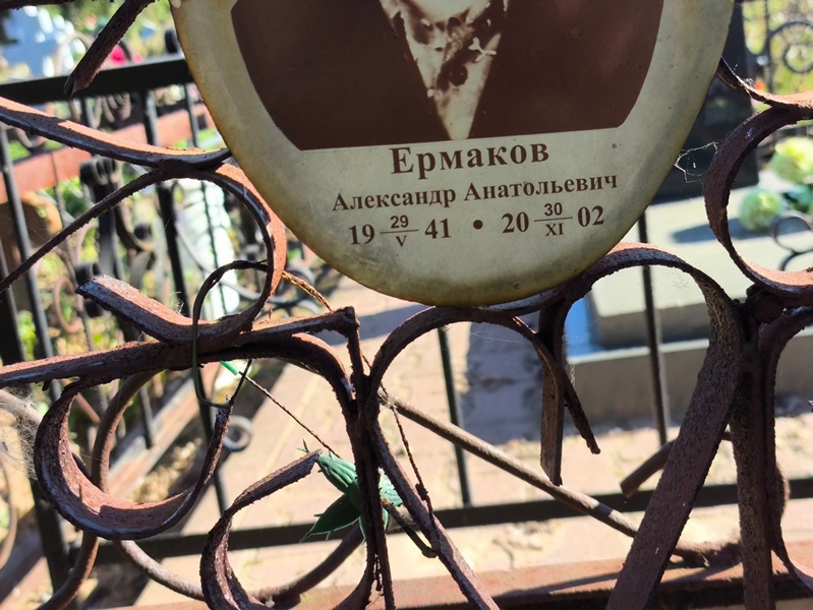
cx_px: 406
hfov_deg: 38.2
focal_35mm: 50
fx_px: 1175
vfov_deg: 29.1
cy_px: 305
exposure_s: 1/405
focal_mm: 4.71
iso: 50
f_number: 1.7
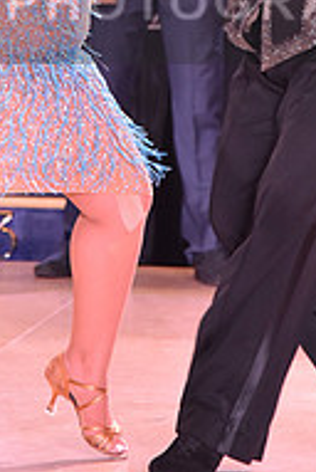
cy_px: -17
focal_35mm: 364
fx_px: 4775
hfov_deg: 3.8
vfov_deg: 5.6
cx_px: 157
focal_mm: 120
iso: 2500
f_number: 4.5
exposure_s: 1/250
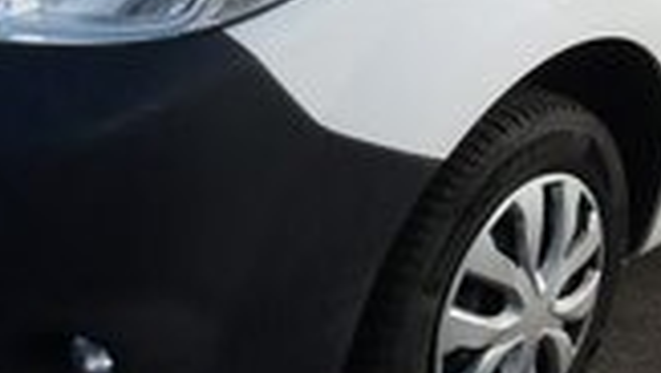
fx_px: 1544
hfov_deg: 24.2
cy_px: -61
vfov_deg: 13.4
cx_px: 369
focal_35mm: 88
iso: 100
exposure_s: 1/938
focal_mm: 4.9
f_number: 3
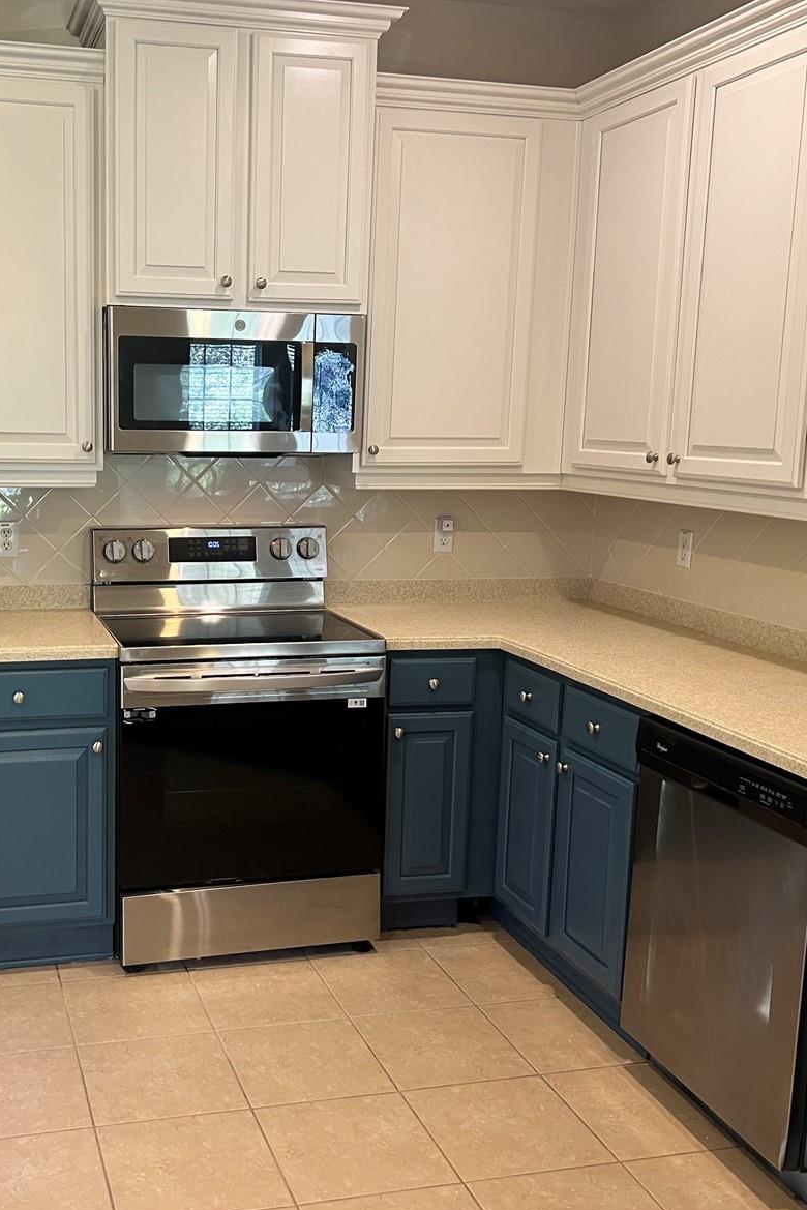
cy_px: 603
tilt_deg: -9.4
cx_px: 228
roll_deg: -1.4
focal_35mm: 37
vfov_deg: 51.9
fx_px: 1243
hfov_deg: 35.4
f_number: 1.5
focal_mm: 5.7
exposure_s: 1/60
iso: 100
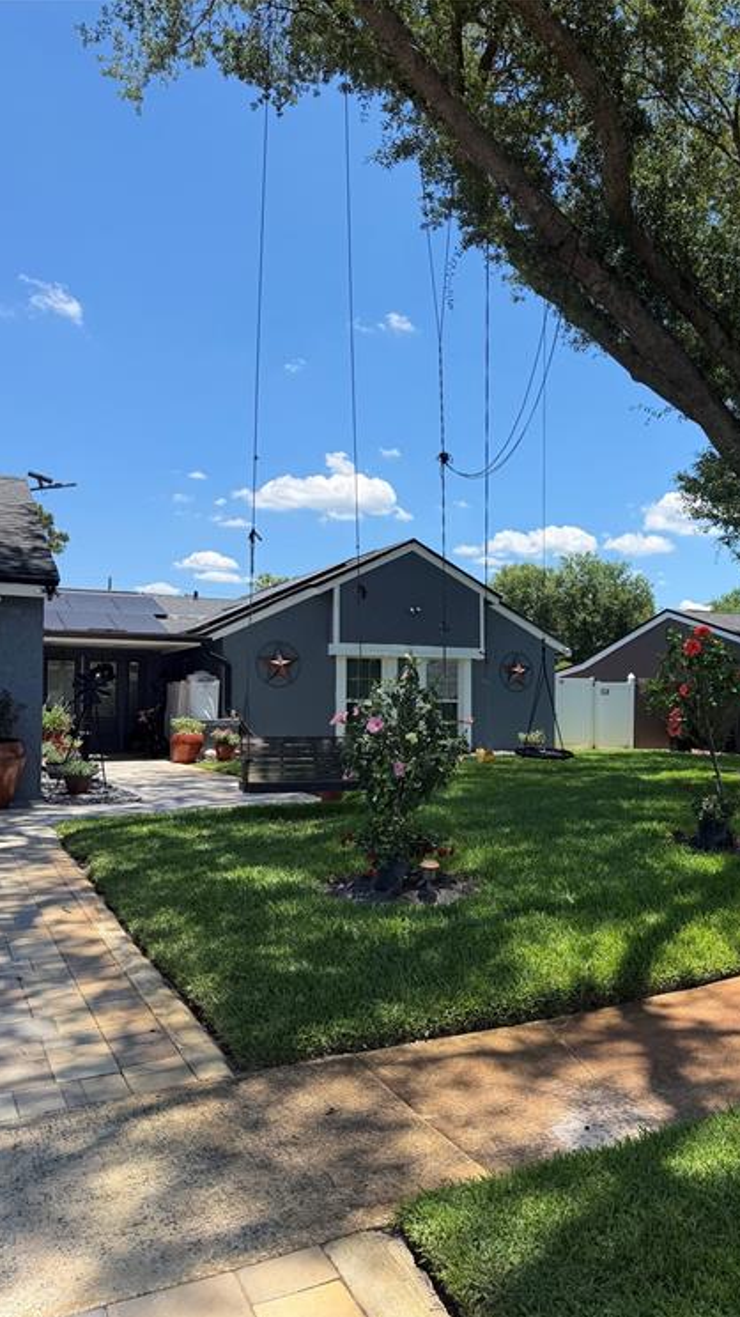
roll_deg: -0.6
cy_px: 678
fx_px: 943
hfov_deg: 42.5
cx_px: 467
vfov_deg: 69.9
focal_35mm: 27
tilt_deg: +1.1
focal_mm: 6.76
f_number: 1.78
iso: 80
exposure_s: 1/3021
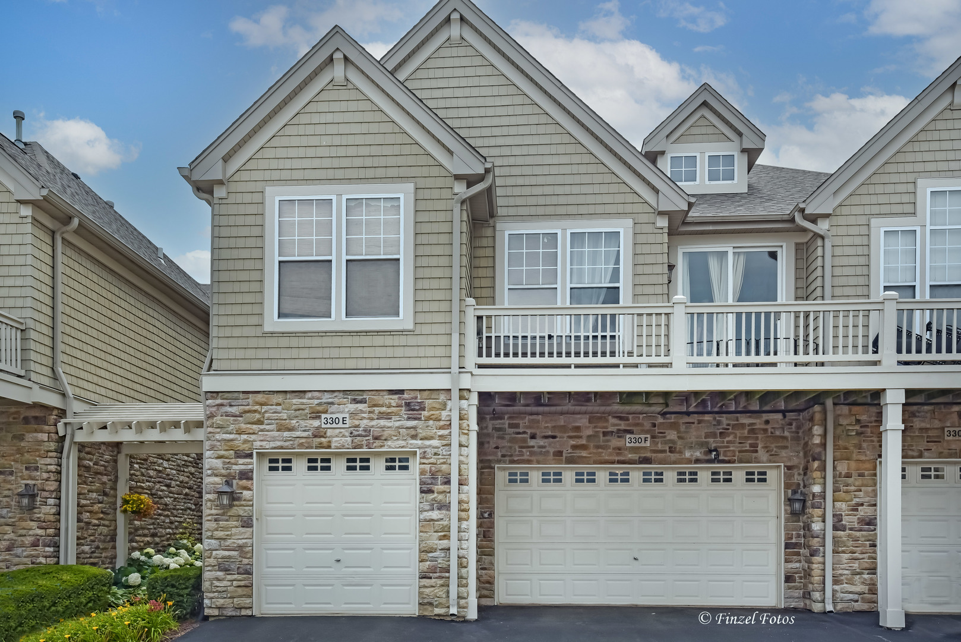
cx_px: 480
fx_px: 828
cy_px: 321
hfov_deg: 60.3
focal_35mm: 31
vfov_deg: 42.4
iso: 160
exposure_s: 1/250
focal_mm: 31
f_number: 11
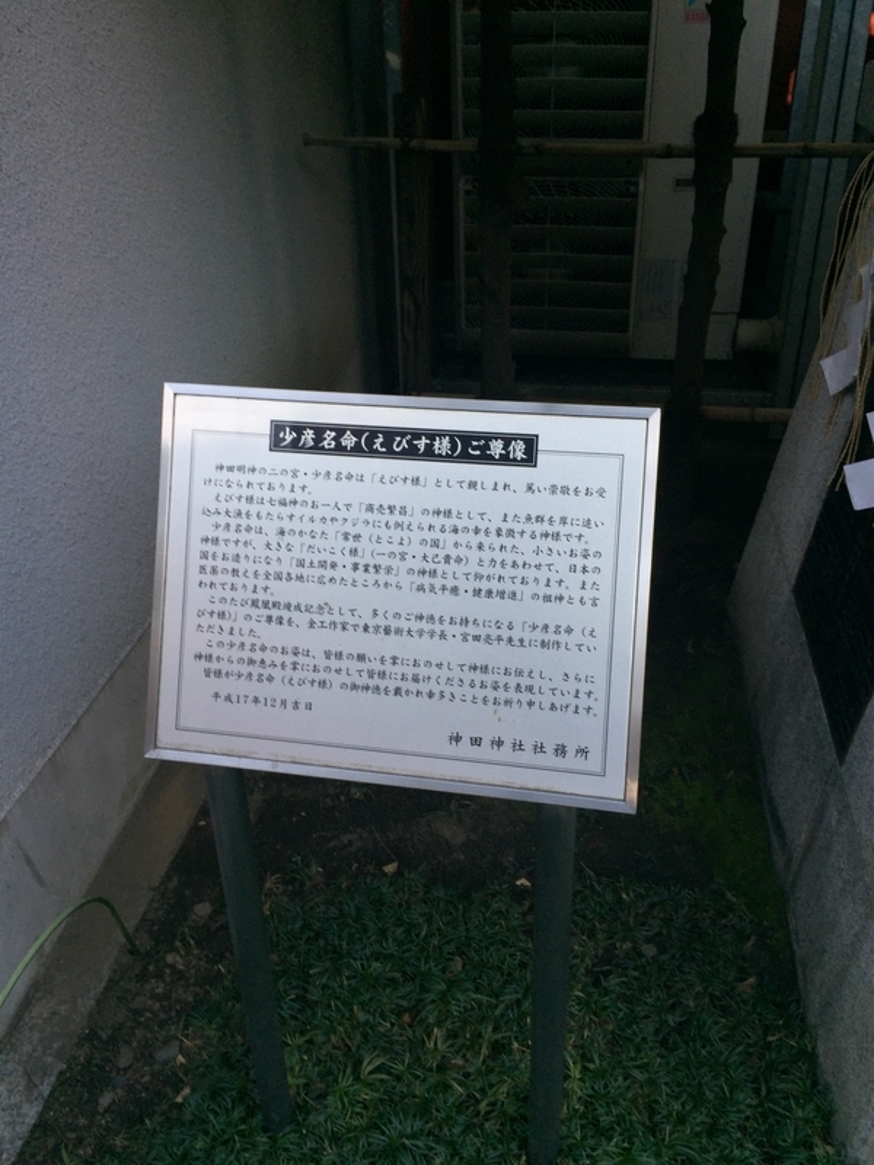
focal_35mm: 29
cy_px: 582
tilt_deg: -28.9
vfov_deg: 61.7
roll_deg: +0.8
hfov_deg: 48.2
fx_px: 976
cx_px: 437
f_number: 2.2
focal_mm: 4.15
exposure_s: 1/350
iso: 32
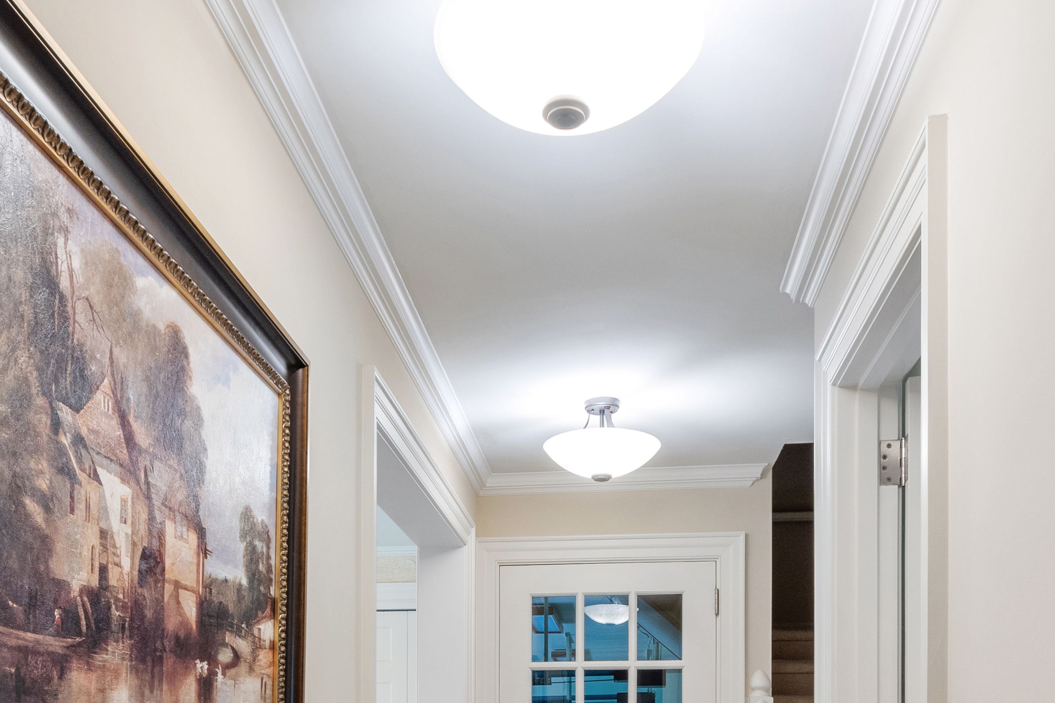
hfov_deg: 54.4
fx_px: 1026
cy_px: 745
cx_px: 493
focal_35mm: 35
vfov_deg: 33.7
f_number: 9
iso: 100
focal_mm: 10
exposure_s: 1/1.25
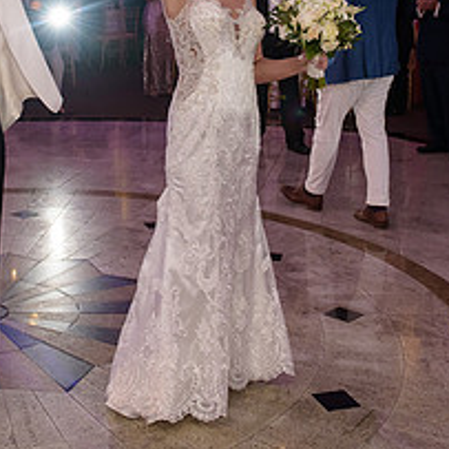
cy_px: 63
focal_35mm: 63
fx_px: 925
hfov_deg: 27.2
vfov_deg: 26.6
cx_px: 184
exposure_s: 1/125
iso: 1600
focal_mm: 26
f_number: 3.2
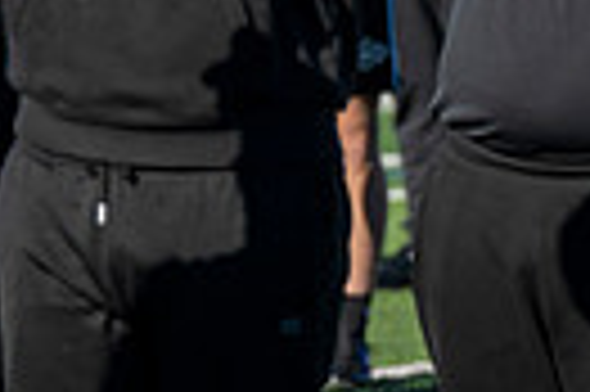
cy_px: -358
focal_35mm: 887
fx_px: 14519
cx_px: 1261
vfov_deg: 1.5
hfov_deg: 2.3
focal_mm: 200
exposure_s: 1/2000
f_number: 5
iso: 160
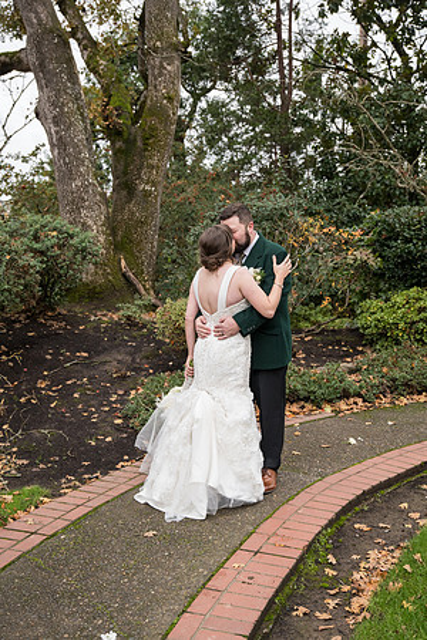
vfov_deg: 46.4
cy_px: 320
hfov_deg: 31.9
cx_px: 214
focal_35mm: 42
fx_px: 747
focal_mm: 42
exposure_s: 1/320
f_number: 4
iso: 800
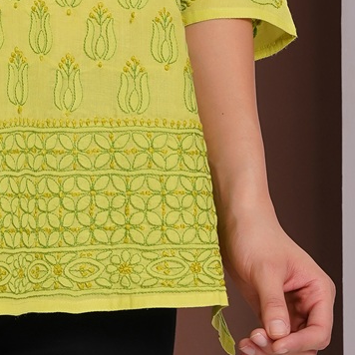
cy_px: -202
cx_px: -64
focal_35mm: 444
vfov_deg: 3.9
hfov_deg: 3.9
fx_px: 5152
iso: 250
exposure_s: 1/125
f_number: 10
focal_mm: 124
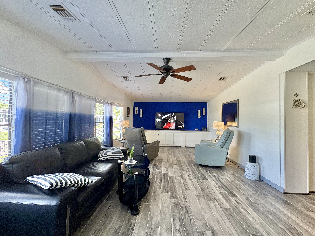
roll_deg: +0.0
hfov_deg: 102.1
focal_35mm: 14
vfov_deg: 85.7
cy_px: 118
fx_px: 127
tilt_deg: +1.0
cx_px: 158
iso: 125
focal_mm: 2.22
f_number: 2.2
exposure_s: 1/103
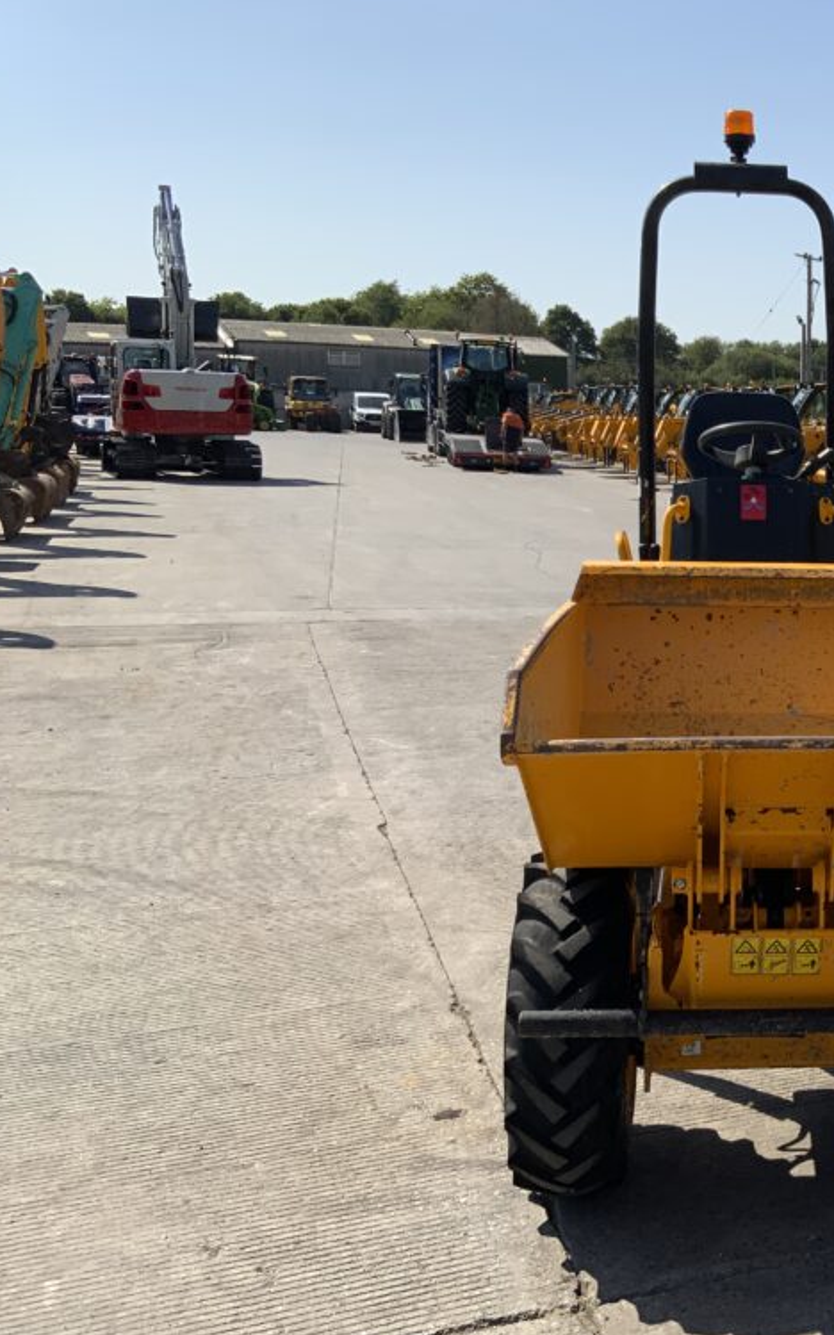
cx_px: 893
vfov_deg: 47.2
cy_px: 668
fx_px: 1528
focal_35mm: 42
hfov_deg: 28.1
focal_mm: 3
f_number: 1.8
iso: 16
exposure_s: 1/2320
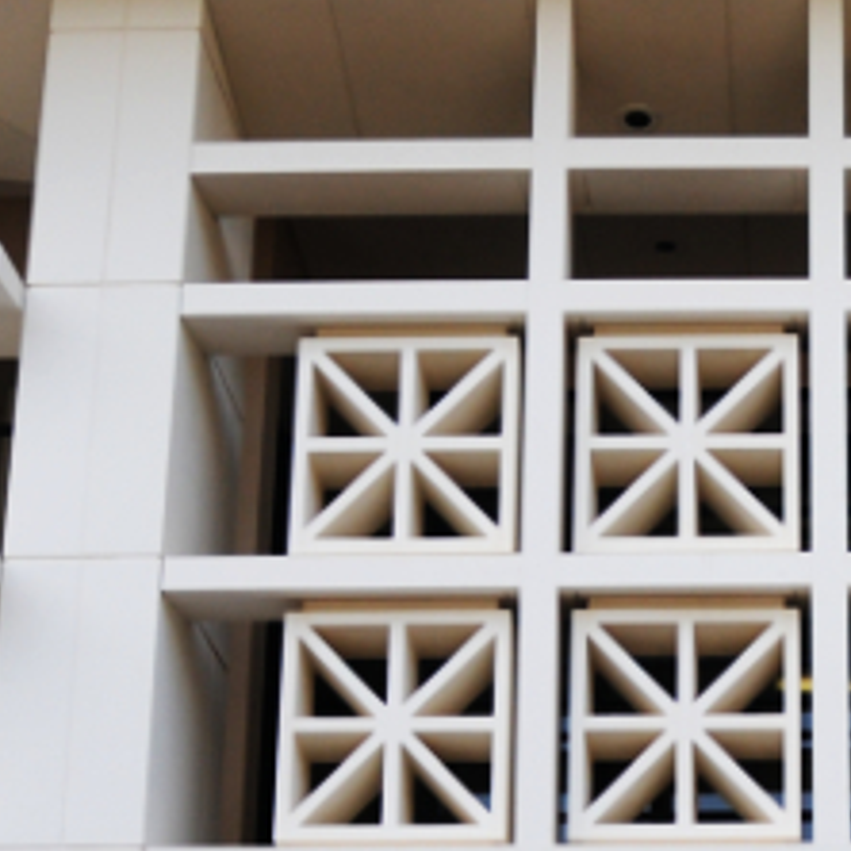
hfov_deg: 16.3
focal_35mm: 103
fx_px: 2865
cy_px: 809
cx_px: 962
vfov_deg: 16.6
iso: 250
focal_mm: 18
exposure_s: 1/1250
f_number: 3.5
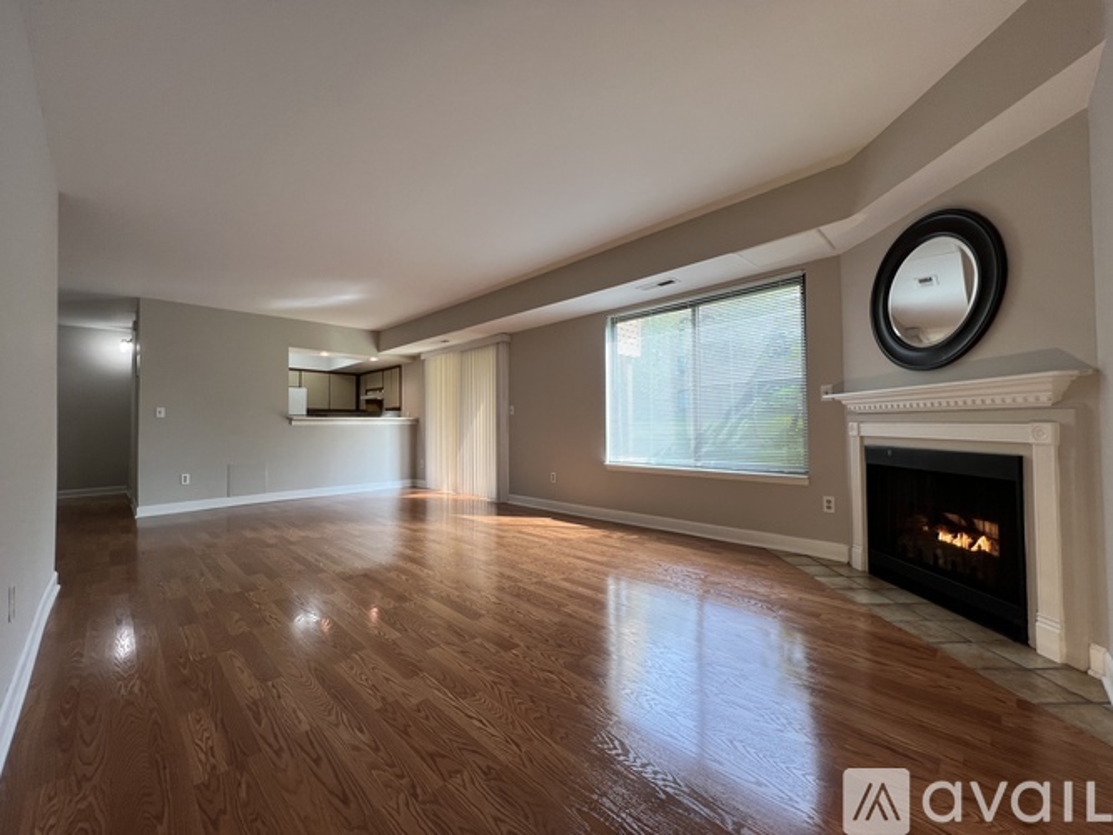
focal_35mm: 13
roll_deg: +0.7
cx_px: 556
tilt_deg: +0.0
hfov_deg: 106.2
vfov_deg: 89.9
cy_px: 418
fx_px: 418
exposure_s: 1/120
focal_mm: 1.57
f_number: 1.8
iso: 40
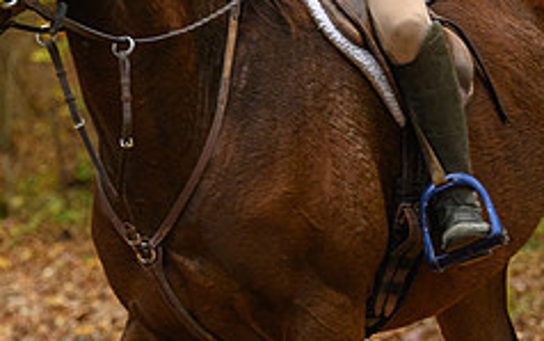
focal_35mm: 333
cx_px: 111
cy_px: -117
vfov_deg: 3.9
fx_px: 4939
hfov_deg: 6.3
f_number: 3.5
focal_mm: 110
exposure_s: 1/250
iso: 1250
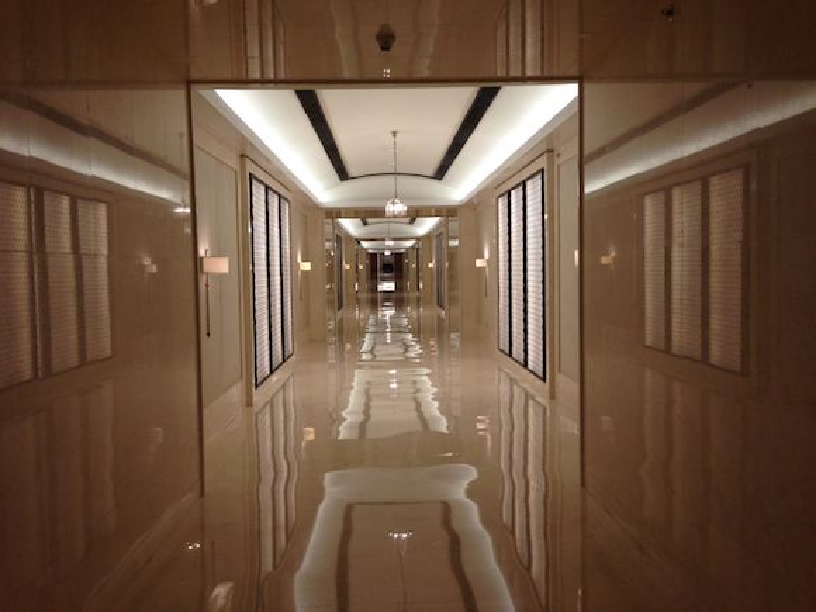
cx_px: 408
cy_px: 306
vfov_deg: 42.9
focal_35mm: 33
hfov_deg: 55.4
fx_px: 778
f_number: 2.4
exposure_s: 1/30
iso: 50
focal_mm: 4.12
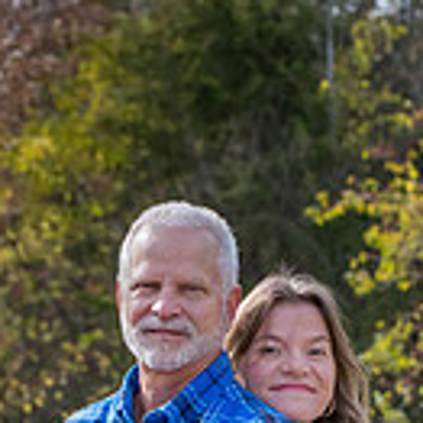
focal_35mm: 234
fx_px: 3235
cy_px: 591
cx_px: 274
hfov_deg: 7.5
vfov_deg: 7.4
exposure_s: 1/1000
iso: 400
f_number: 5.6
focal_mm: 80
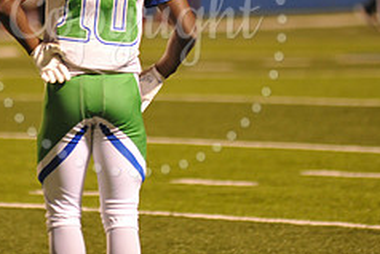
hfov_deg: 4.2
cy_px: 22
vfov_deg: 2.8
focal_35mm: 487
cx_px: 134
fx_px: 5143
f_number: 4
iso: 1600
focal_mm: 200
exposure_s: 1/125
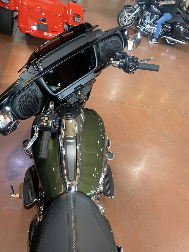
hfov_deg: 53.1
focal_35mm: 26
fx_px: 189
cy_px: 126
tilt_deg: -39.3
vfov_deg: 67.3
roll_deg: -18.9
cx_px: 94
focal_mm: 4.25
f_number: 1.8
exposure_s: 1/60
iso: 160
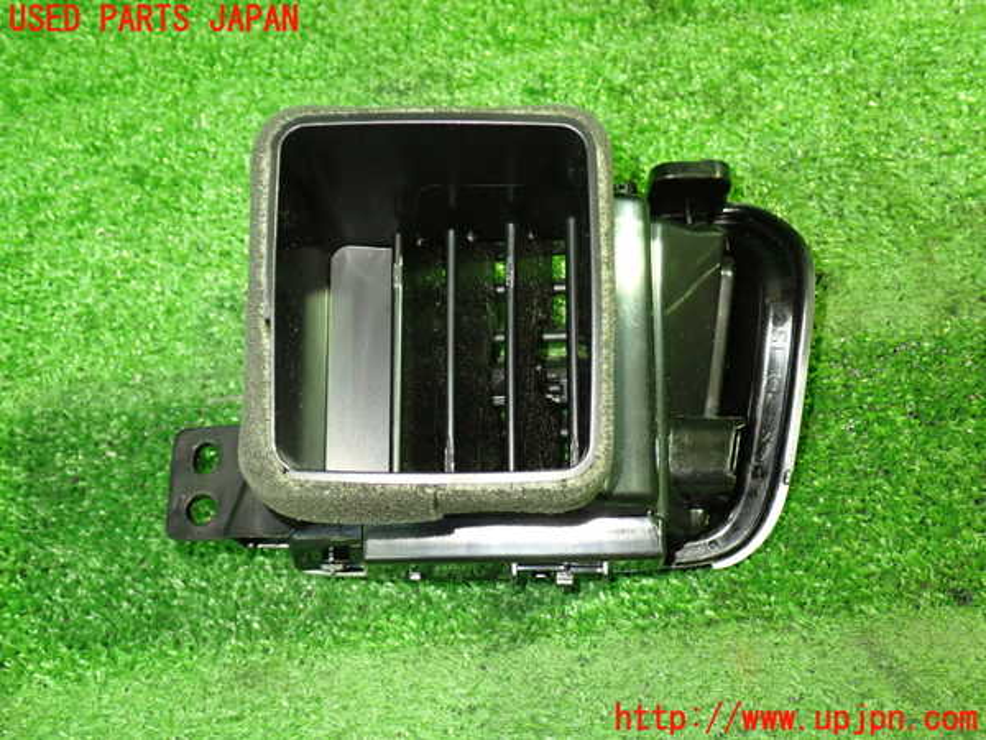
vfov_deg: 37.7
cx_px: 493
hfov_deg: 49.0
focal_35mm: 38
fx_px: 1082
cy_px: 370
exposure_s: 1/20
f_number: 2.7
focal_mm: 6.83
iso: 800
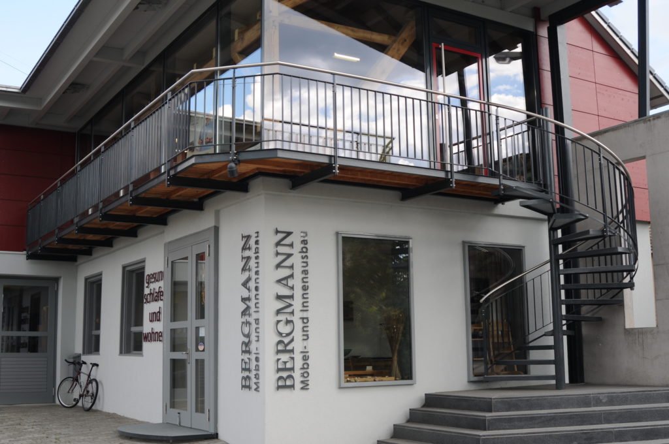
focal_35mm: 57
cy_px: 222
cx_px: 334
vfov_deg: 23.7
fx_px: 1058
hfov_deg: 35.1
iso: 200
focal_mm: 38
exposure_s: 1/160
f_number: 6.3
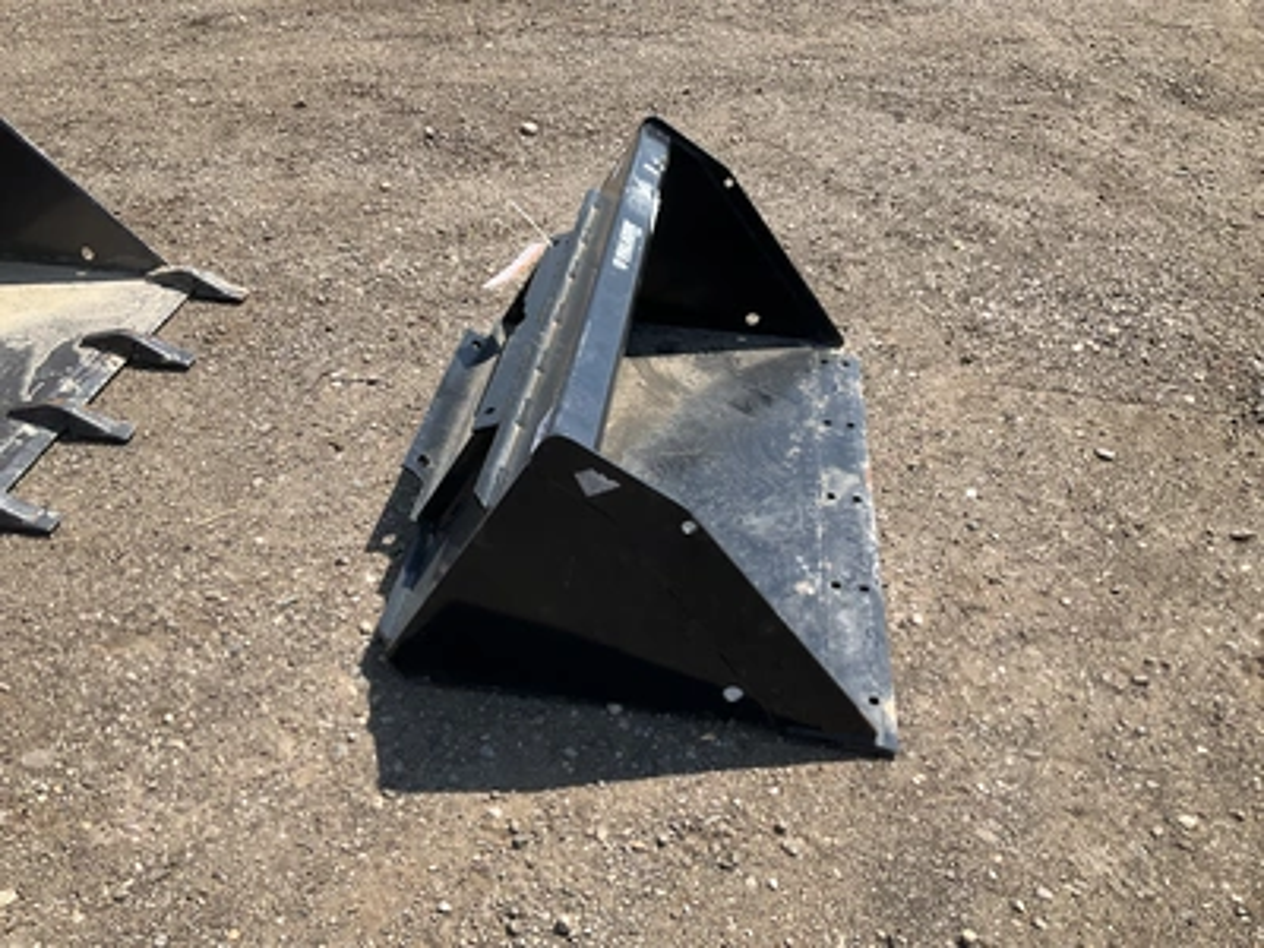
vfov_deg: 48.2
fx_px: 1059
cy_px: 474
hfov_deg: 61.7
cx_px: 632
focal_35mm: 29
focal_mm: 3
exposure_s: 1/1076
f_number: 1.8
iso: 25
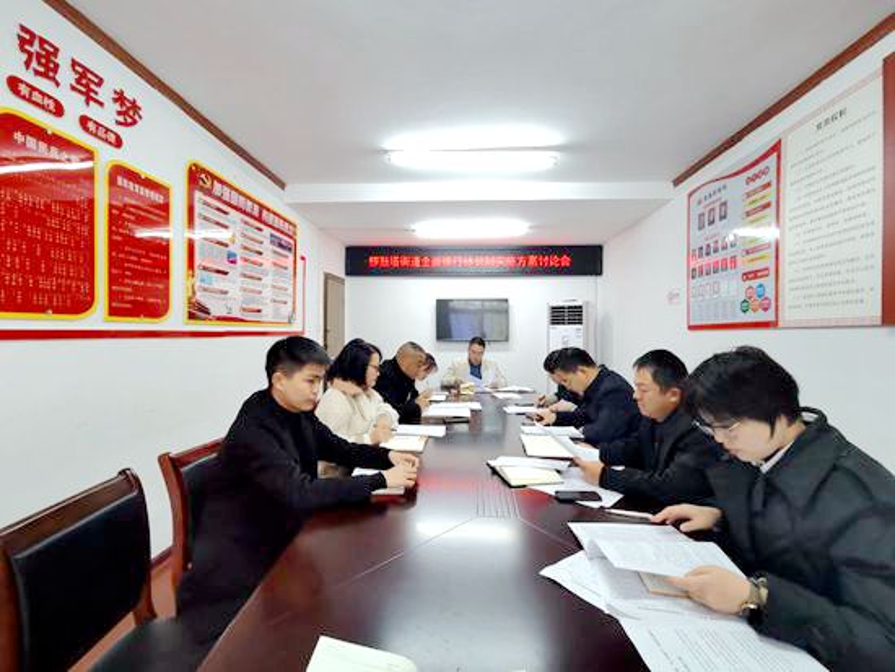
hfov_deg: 91.0
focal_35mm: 17
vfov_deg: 74.8
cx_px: 448
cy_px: 336
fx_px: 440
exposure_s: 1/50
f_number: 2.2
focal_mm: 2.26
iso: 400
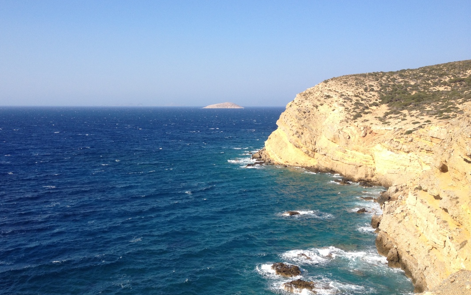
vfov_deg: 31.3
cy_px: 146
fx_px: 526
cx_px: 213
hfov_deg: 48.1
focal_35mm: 41
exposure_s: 1/1255
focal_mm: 4.28
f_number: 2.4
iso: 50
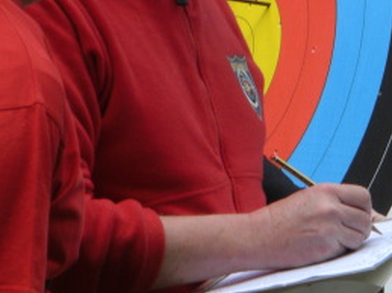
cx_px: 151
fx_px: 5626
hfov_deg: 4.0
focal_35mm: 497
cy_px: 45
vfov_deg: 3.0
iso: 100
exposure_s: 1/250
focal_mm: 33.1
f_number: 4.6
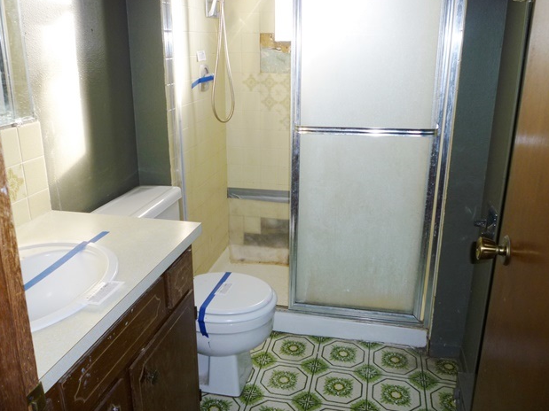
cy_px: 200
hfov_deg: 60.0
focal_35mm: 30
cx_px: 275
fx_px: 476
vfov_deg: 46.8
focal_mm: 5.2
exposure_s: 1/30
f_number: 3.3
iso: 100
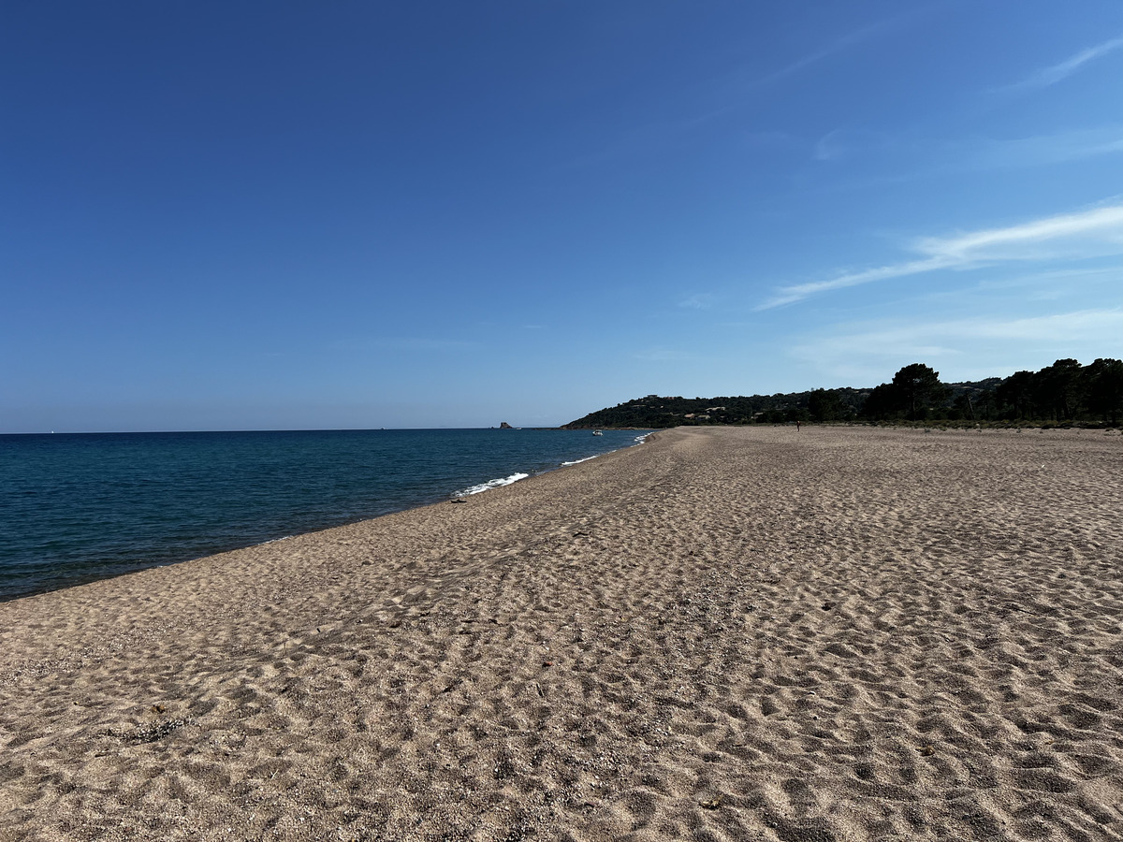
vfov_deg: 53.1
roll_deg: +0.7
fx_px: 843
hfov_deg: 67.3
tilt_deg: +0.5
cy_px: 421
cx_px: 562
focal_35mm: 26
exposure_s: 1/6993
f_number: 1.5
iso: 50
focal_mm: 5.7
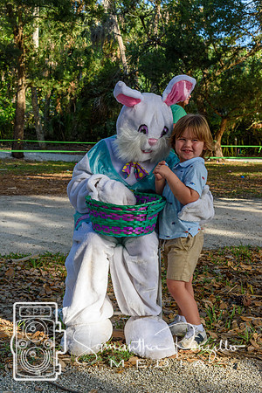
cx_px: 131
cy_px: 196
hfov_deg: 25.8
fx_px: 573
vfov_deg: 37.9
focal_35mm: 52
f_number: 8
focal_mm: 35
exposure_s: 1/250
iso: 200
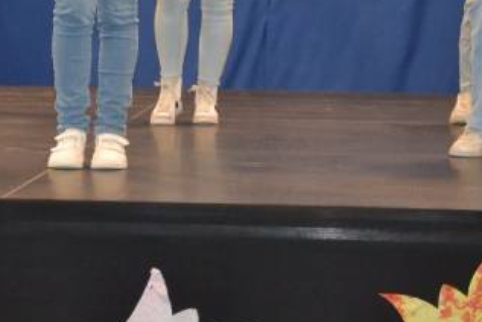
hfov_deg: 10.9
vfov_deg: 7.2
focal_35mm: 189
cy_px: -68
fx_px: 2533
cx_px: 141
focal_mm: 50
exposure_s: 1/60
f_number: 5
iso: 2500
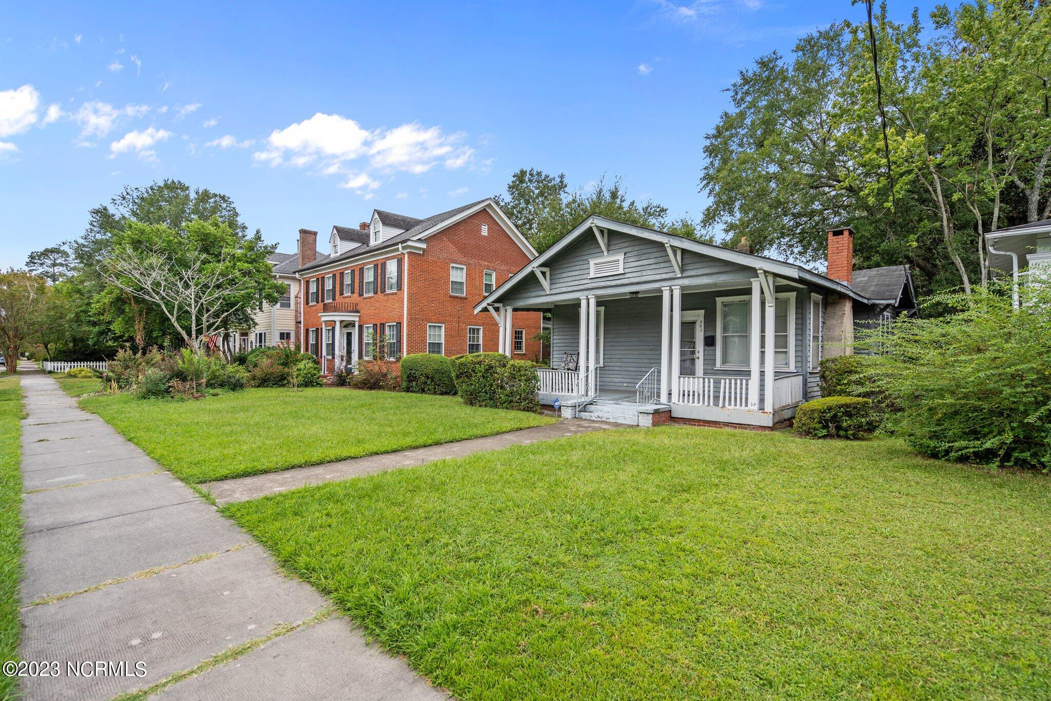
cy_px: 350
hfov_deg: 96.7
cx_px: 526
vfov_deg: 73.7
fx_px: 467
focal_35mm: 16
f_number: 4
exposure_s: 1/500
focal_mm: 16
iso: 100
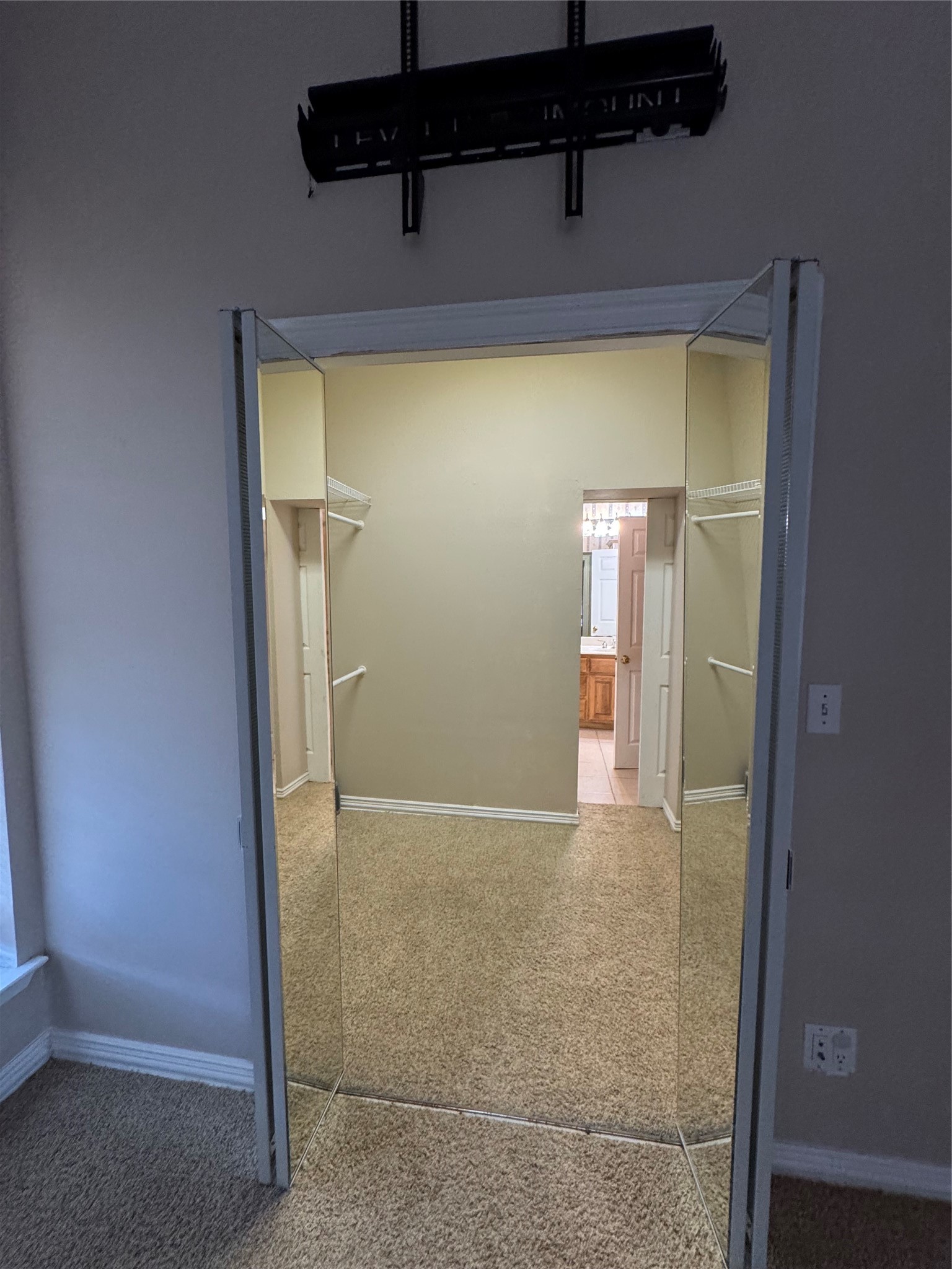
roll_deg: -1.2
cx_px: 476
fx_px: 513
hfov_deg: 85.7
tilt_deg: -4.6
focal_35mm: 14
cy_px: 634
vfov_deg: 102.1
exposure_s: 1/60
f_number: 2.2
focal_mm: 2.22
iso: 400
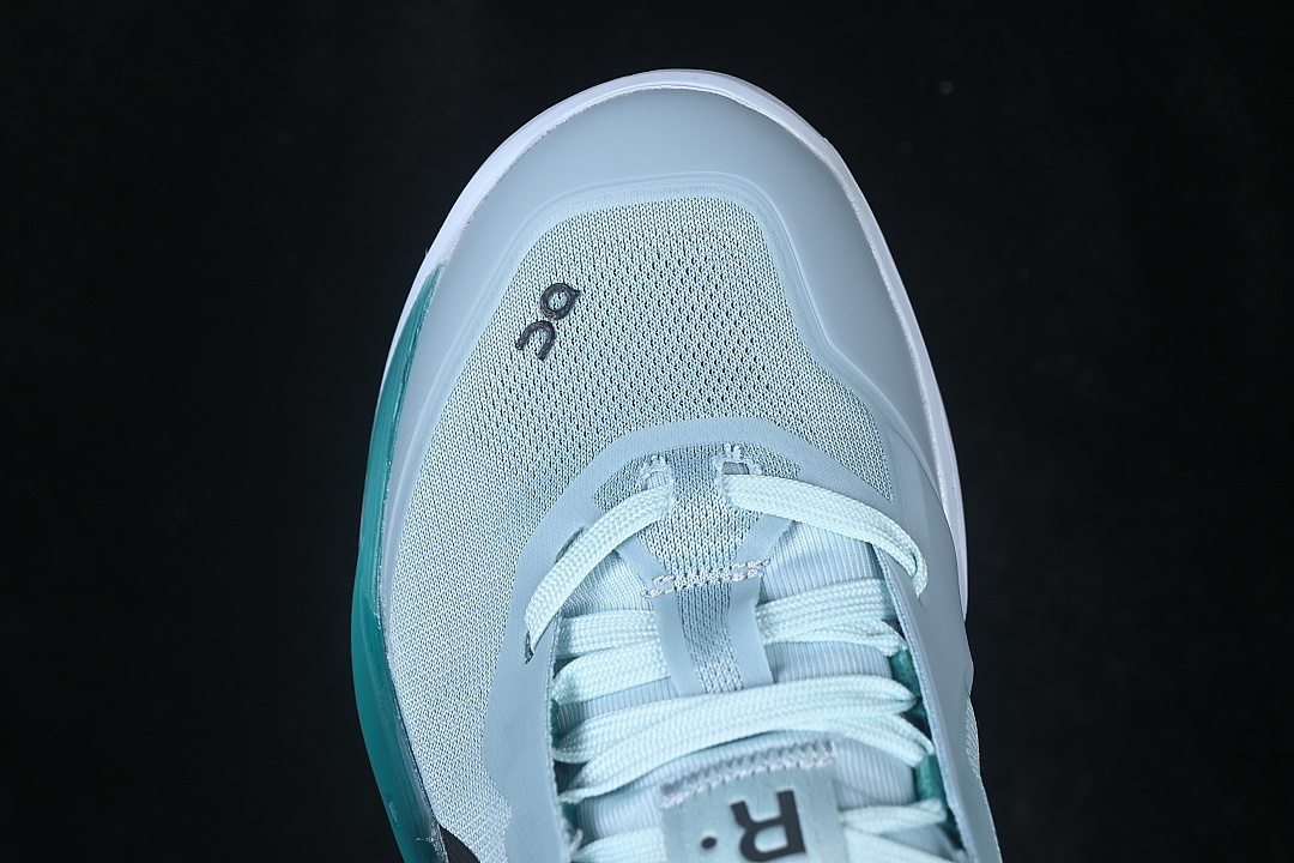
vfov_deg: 18.2
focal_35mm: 75
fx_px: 2696
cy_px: 432
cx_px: 647
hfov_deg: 27.0
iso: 160
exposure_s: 1/80
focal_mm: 50
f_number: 7.1
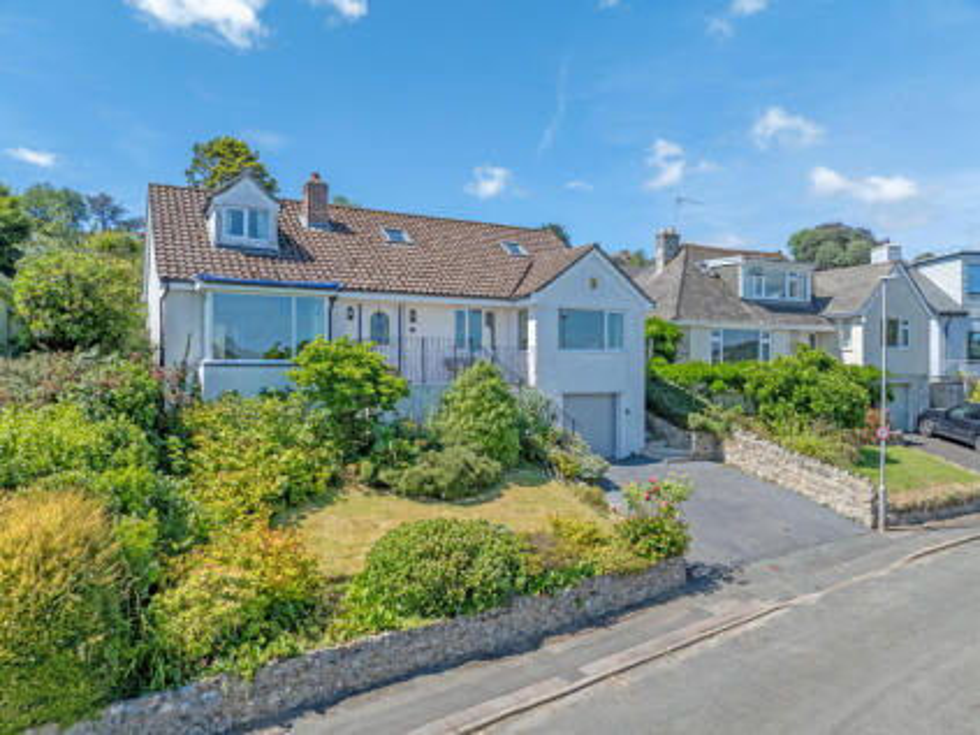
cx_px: 490
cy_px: 368
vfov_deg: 56.8
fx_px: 679
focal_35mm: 24
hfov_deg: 71.6
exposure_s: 1/200
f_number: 2.8
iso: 100
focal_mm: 12.29
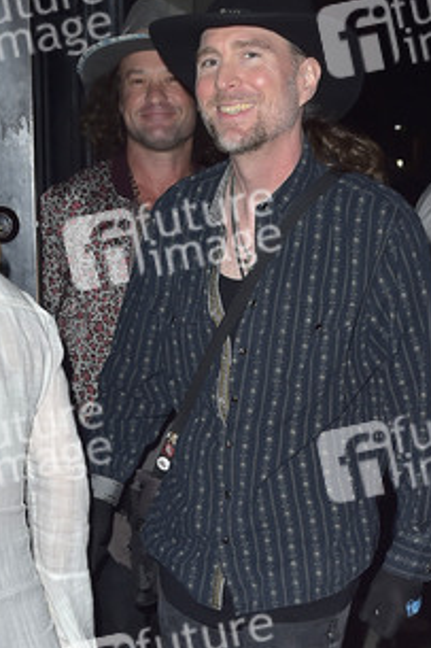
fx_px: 755
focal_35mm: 42
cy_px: 346
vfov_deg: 46.4
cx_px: 235
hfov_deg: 31.8
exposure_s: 1/250
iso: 400
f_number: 6.3
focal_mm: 32
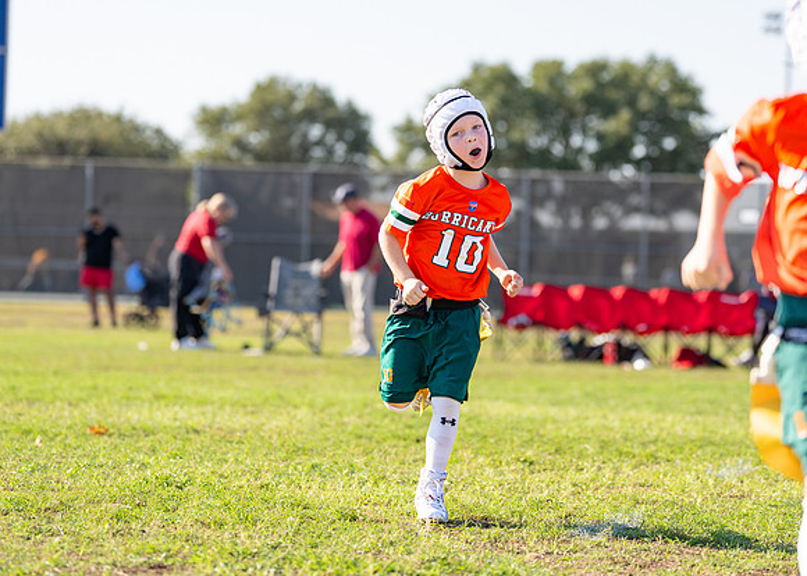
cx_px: 433
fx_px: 3003
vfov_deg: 11.0
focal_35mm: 131
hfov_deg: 15.3
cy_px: 248
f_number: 2.8
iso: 200
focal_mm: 103
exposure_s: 1/2000
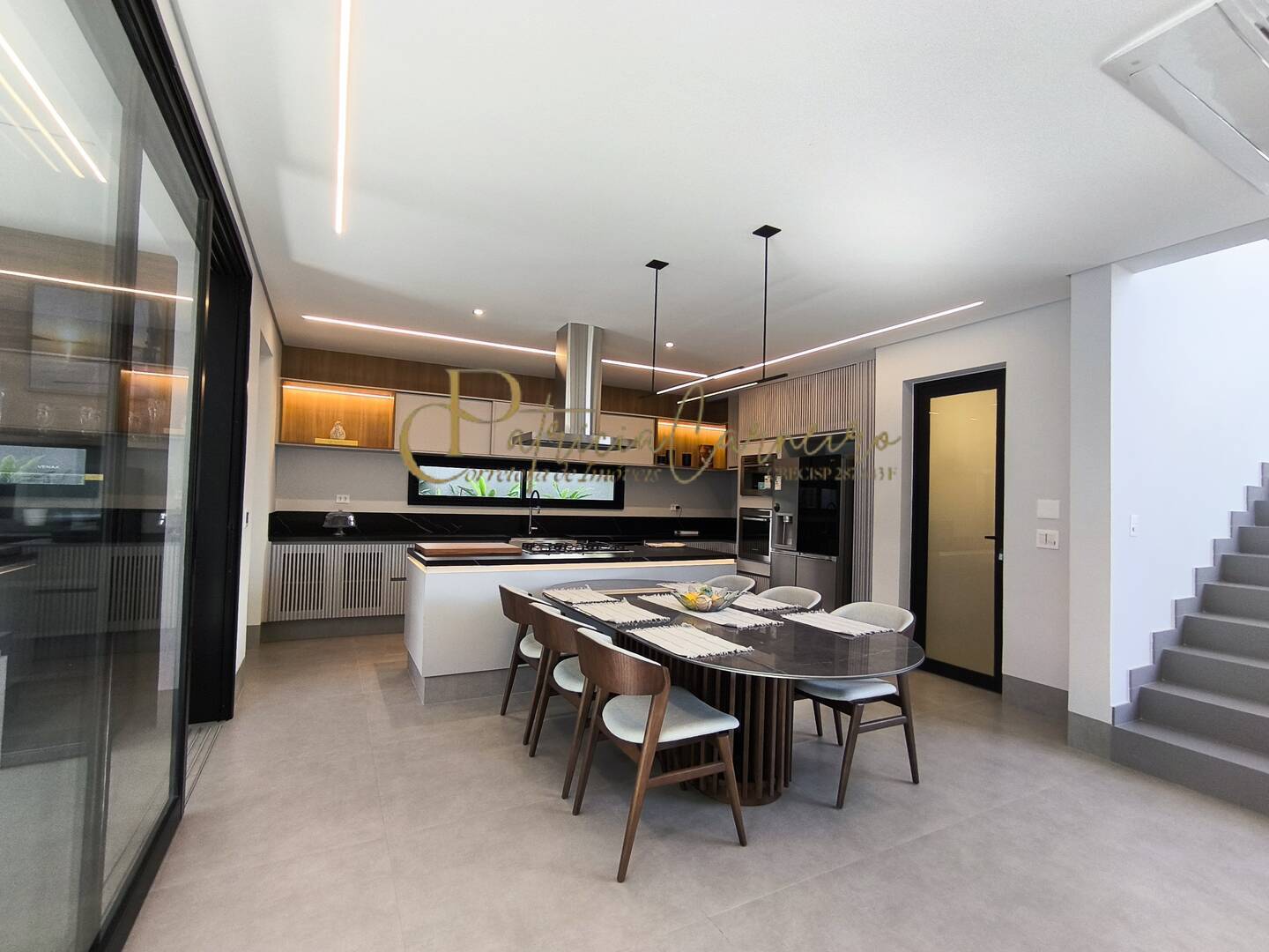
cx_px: 634
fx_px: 587
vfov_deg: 78.1
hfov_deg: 94.5
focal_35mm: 16
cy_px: 476
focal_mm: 1.65
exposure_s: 1/60
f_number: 2.2
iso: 100
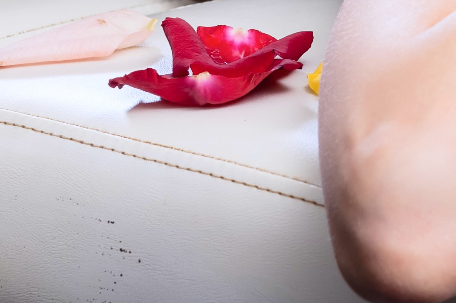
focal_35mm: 207
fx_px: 2620
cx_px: 778
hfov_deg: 9.5
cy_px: -323
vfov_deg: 6.4
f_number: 8
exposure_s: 1/250
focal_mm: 50
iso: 200
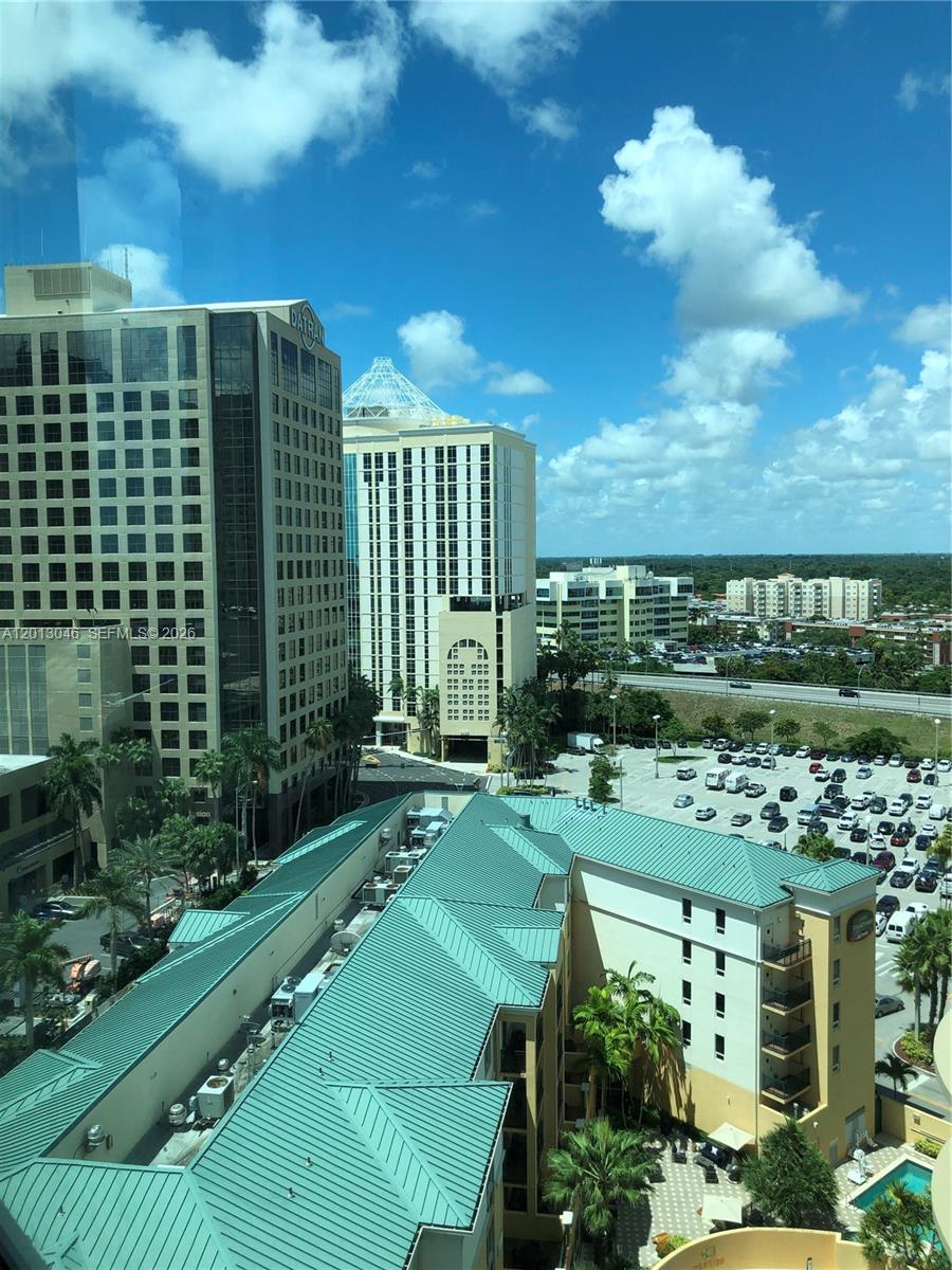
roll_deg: +0.4
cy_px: 635
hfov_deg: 49.7
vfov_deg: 63.4
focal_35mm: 28
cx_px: 476
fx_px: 1027
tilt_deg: -3.9
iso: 20
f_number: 1.8
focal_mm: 3.99
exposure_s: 1/1799
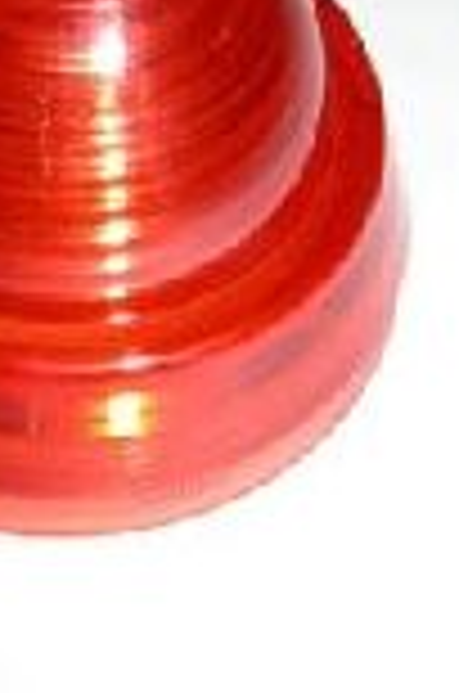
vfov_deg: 22.5
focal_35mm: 90
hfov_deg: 15.0
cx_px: 90
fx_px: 1729
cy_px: 184
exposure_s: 1/60.1
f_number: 6.8
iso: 50
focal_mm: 6.3
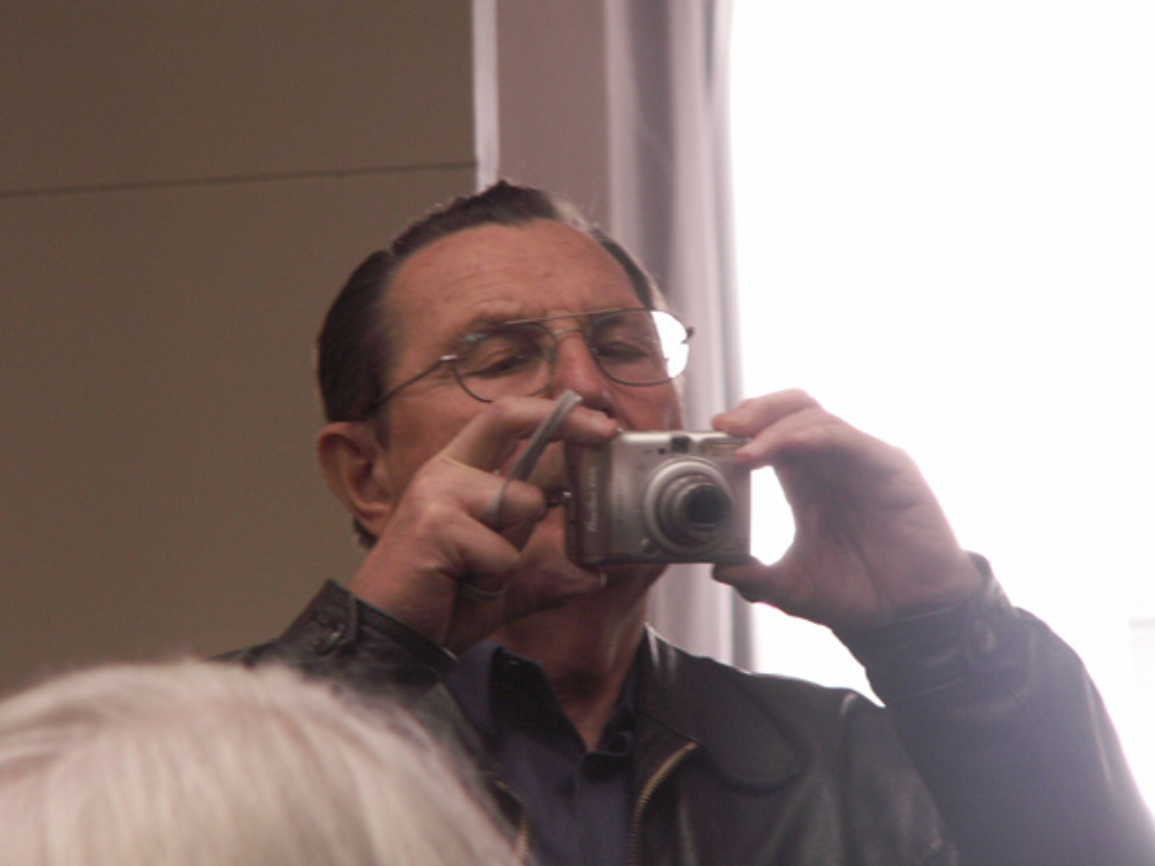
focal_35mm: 274
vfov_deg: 5.4
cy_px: 433
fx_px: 9142
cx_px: 578
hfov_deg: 7.2
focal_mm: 44.83
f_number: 4.5
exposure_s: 1/30
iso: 160
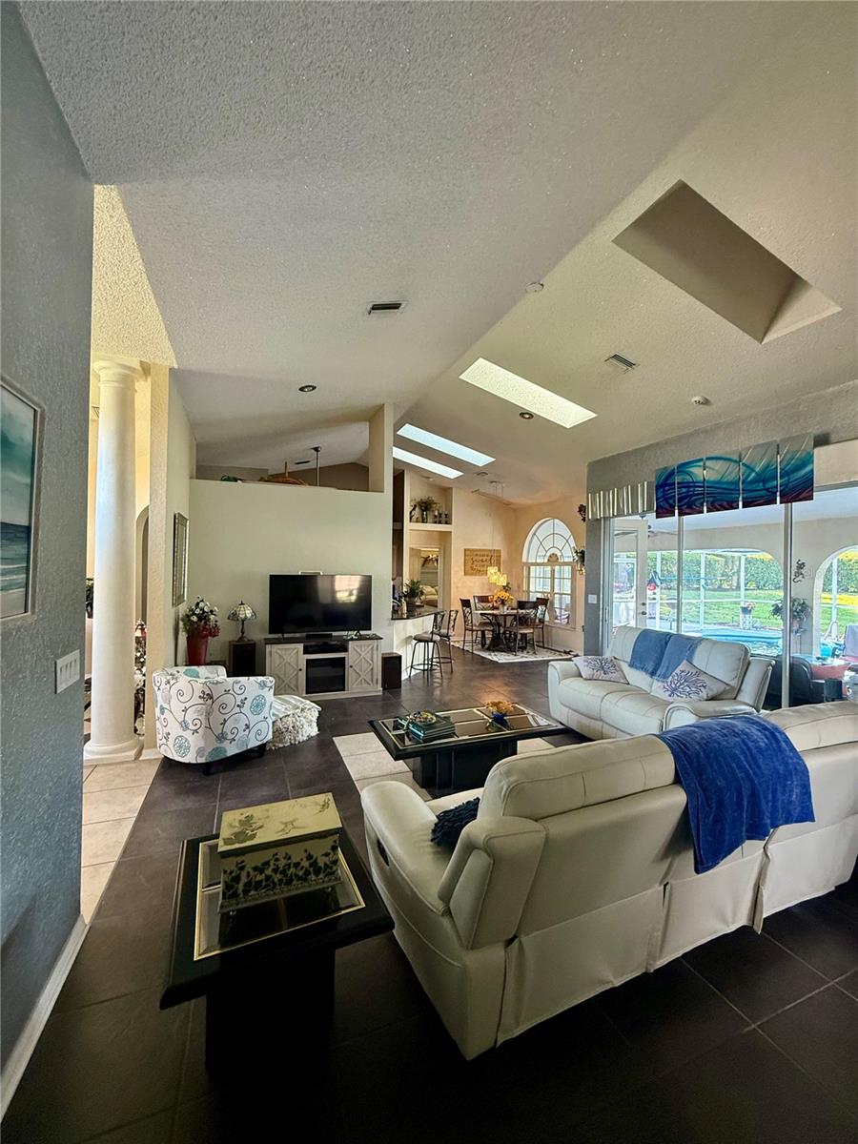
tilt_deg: +0.7
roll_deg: -0.9
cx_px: 429
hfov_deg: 85.7
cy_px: 572
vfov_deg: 102.1
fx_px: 463
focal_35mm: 14
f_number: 2.2
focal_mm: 2.22
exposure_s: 1/60
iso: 400
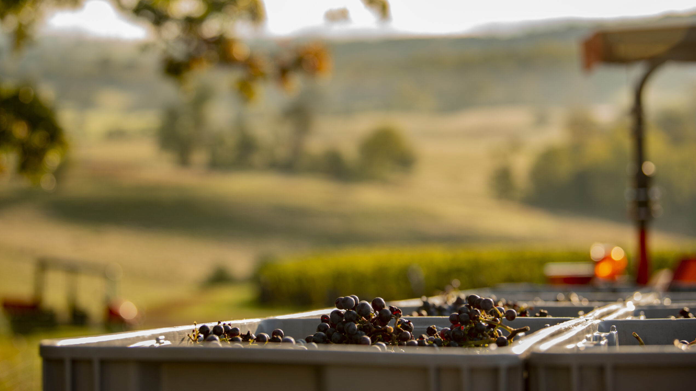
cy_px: 179
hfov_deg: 28.6
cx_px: 351
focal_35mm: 74
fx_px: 1366
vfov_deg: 16.3
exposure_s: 1/400
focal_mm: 70
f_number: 3.5
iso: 250
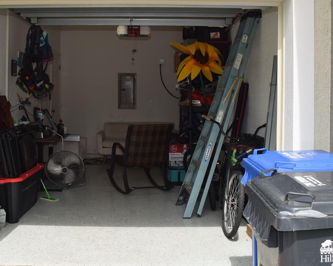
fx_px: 414
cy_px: 113
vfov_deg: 35.6
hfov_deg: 43.7
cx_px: 147
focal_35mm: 42
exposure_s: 1/200
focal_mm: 18
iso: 100
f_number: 7.1
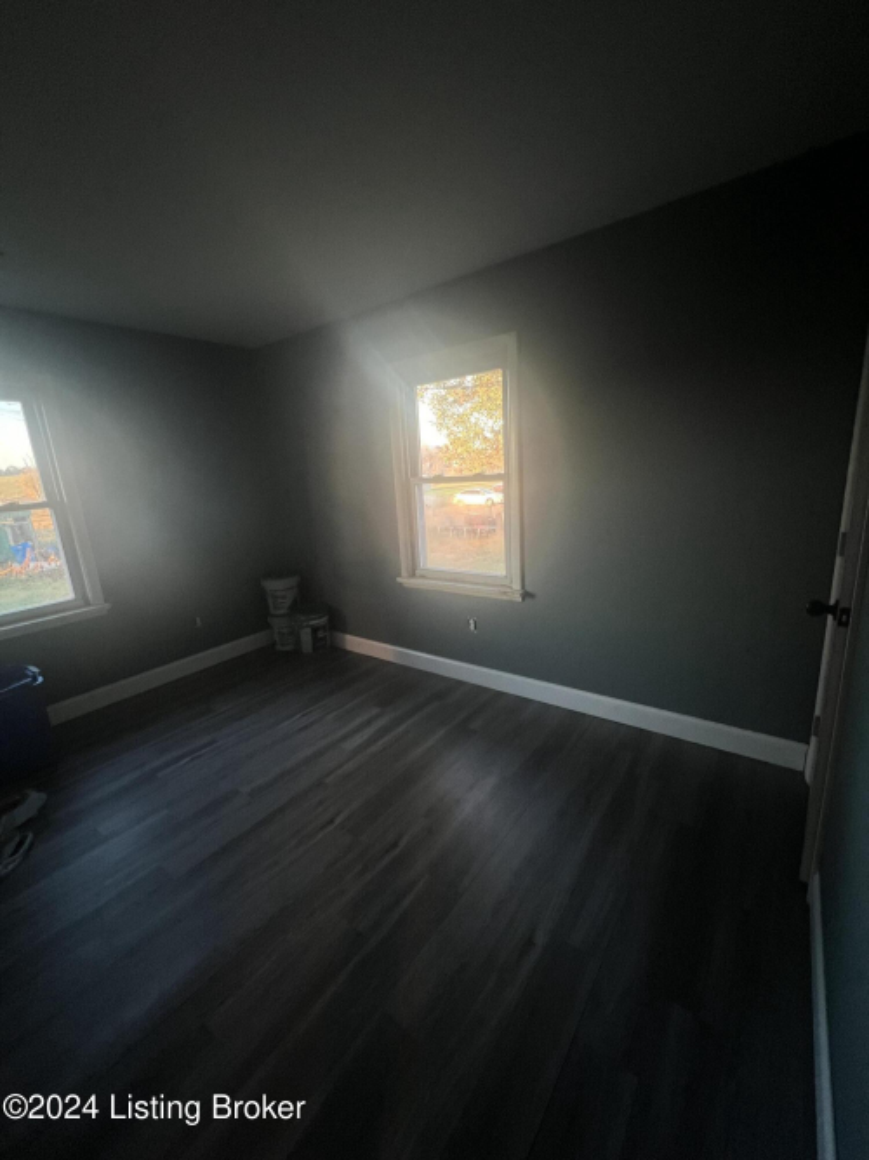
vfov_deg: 106.2
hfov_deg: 89.9
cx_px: 434
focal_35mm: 13
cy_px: 580
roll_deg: +3.7
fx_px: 435
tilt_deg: -11.5
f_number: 1.8
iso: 250
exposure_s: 1/60
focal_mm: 1.57
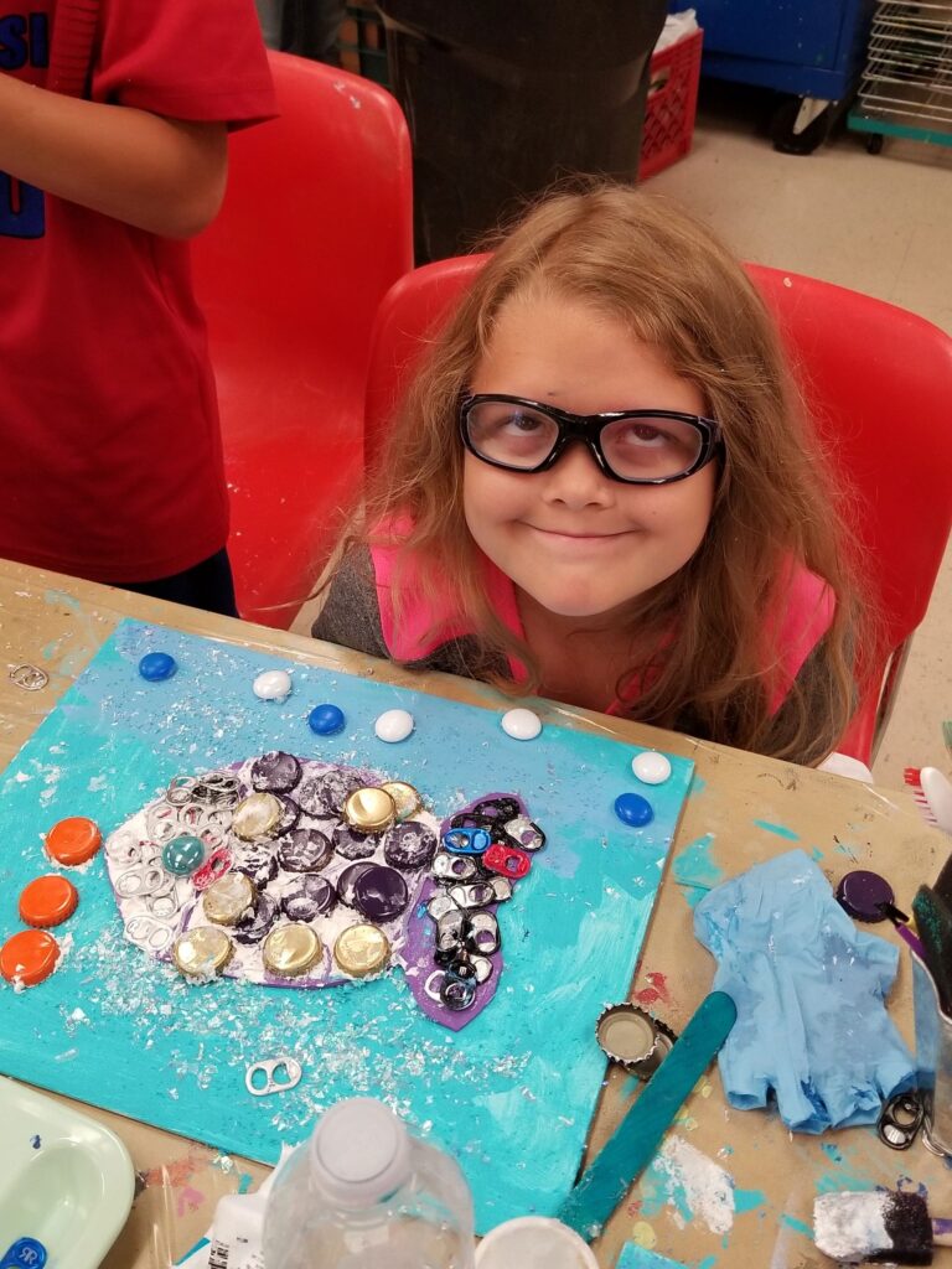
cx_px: 476
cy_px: 634
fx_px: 953
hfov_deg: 53.1
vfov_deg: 67.3
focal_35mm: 26
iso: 200
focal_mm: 4.25
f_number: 1.7
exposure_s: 1/60
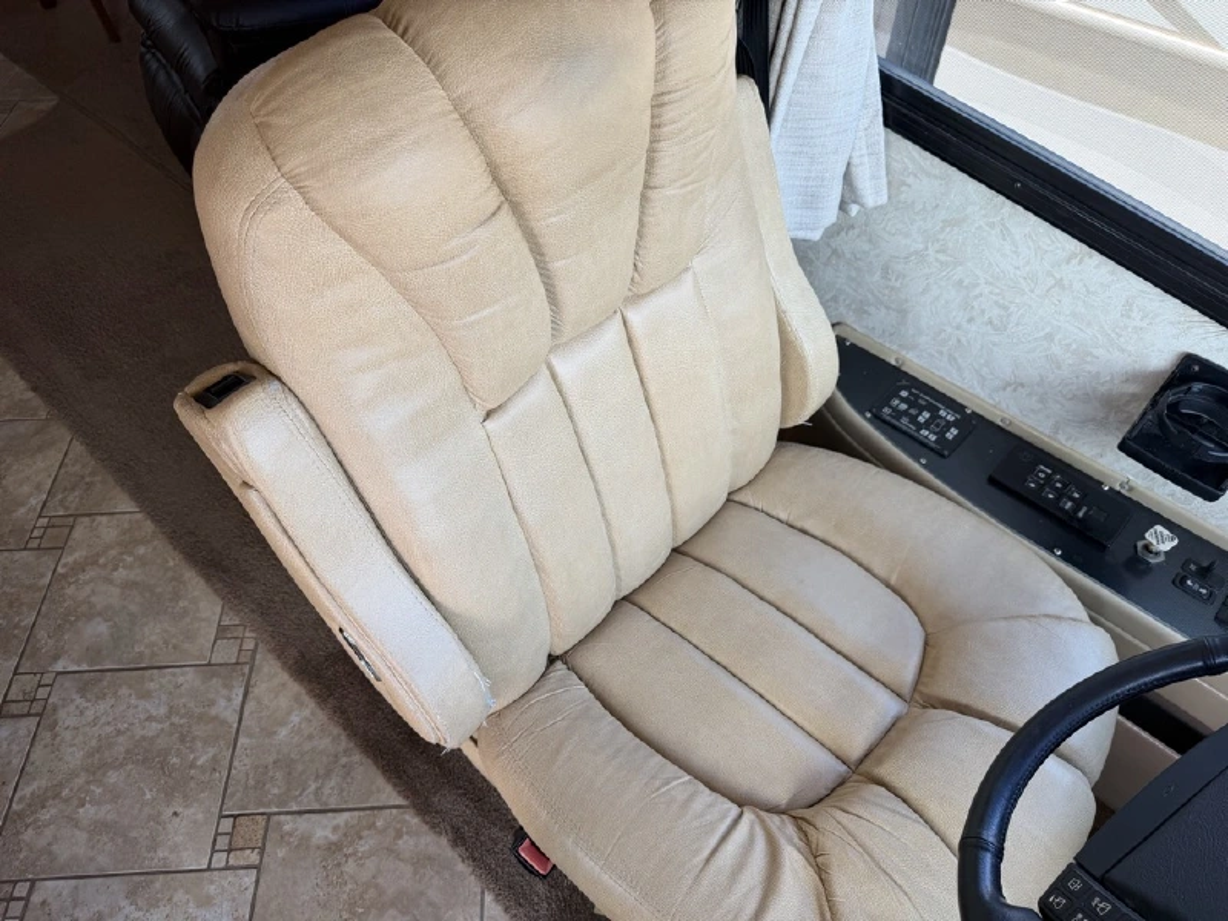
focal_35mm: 24
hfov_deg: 71.6
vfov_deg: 56.8
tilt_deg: -50.8
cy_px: 460
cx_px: 614
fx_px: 851
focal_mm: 6.76
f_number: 1.78
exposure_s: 1/166
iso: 64
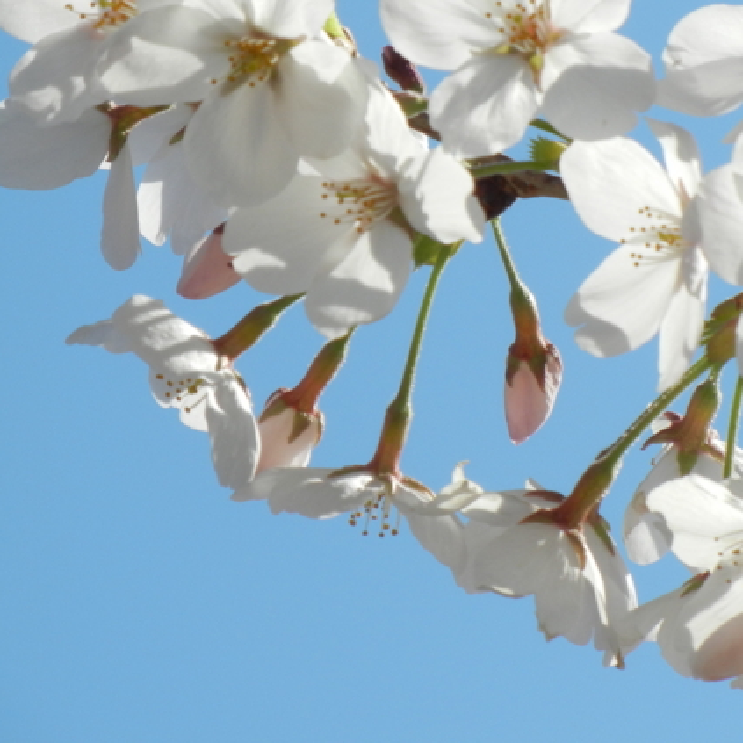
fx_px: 8111
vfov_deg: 5.2
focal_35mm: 334
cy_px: 244
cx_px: 553
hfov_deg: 5.2
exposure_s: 1/279
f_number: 9.4
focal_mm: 36
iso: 160
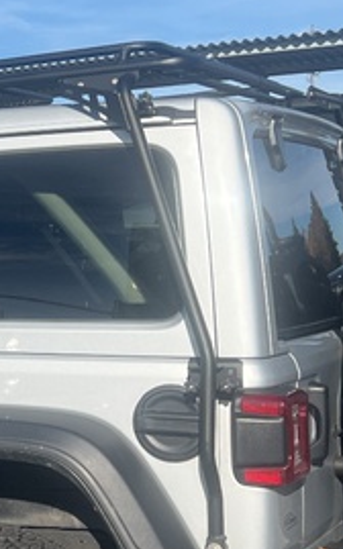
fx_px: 1227
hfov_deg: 14.4
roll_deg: -0.4
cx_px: -229
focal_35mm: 82
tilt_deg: -1.4
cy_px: 261
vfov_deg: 25.2
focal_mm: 5.7
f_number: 1.5
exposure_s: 1/5076
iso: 50
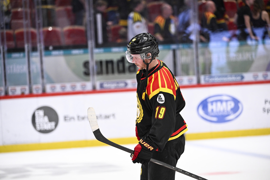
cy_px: 90
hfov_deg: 9.8
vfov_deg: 6.5
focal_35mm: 210
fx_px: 1575
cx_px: 135
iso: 4000
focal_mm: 210
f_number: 4
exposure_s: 1/800
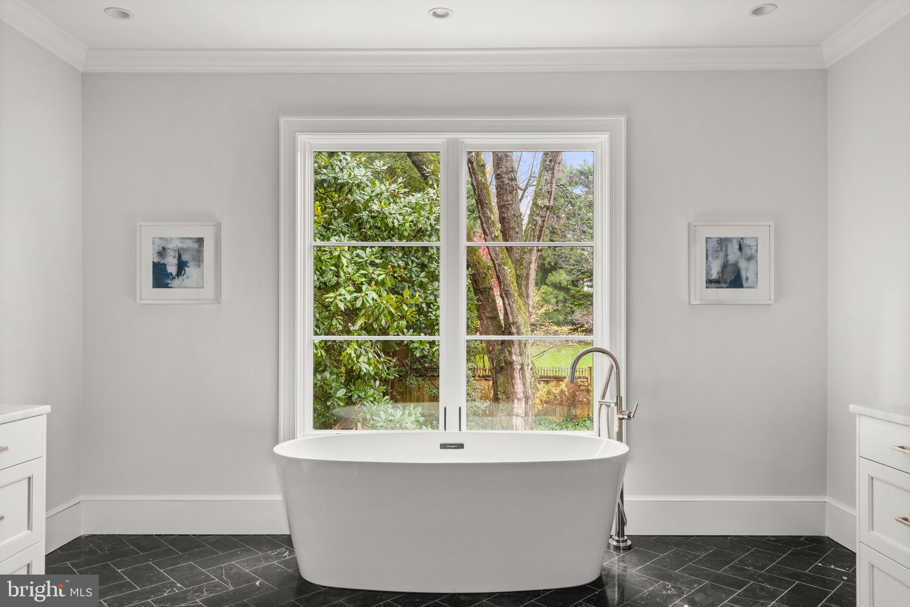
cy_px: 304
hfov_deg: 71.5
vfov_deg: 51.3
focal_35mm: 25
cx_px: 455
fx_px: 632
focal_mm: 25
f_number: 8
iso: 200
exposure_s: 2
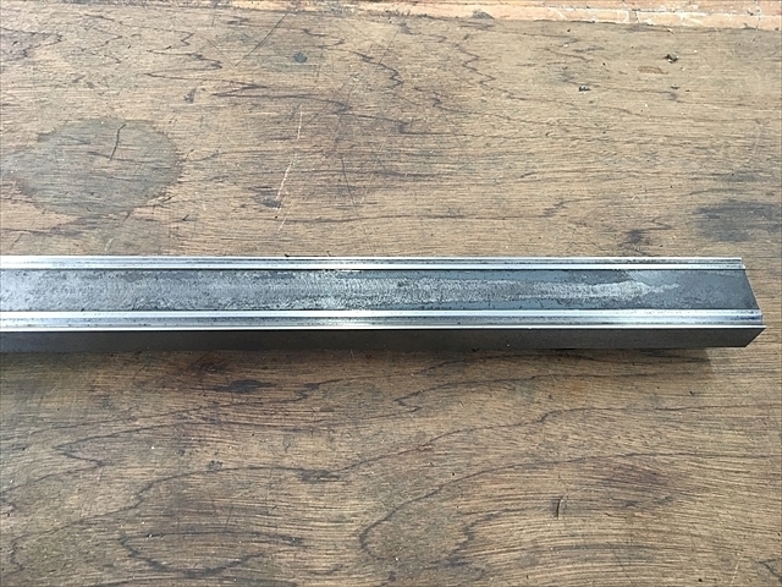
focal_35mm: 29
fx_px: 655
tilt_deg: -57.5
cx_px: 391
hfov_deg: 61.7
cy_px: 294
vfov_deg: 48.2
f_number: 2.2
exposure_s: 1/30
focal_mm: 4.15
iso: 64
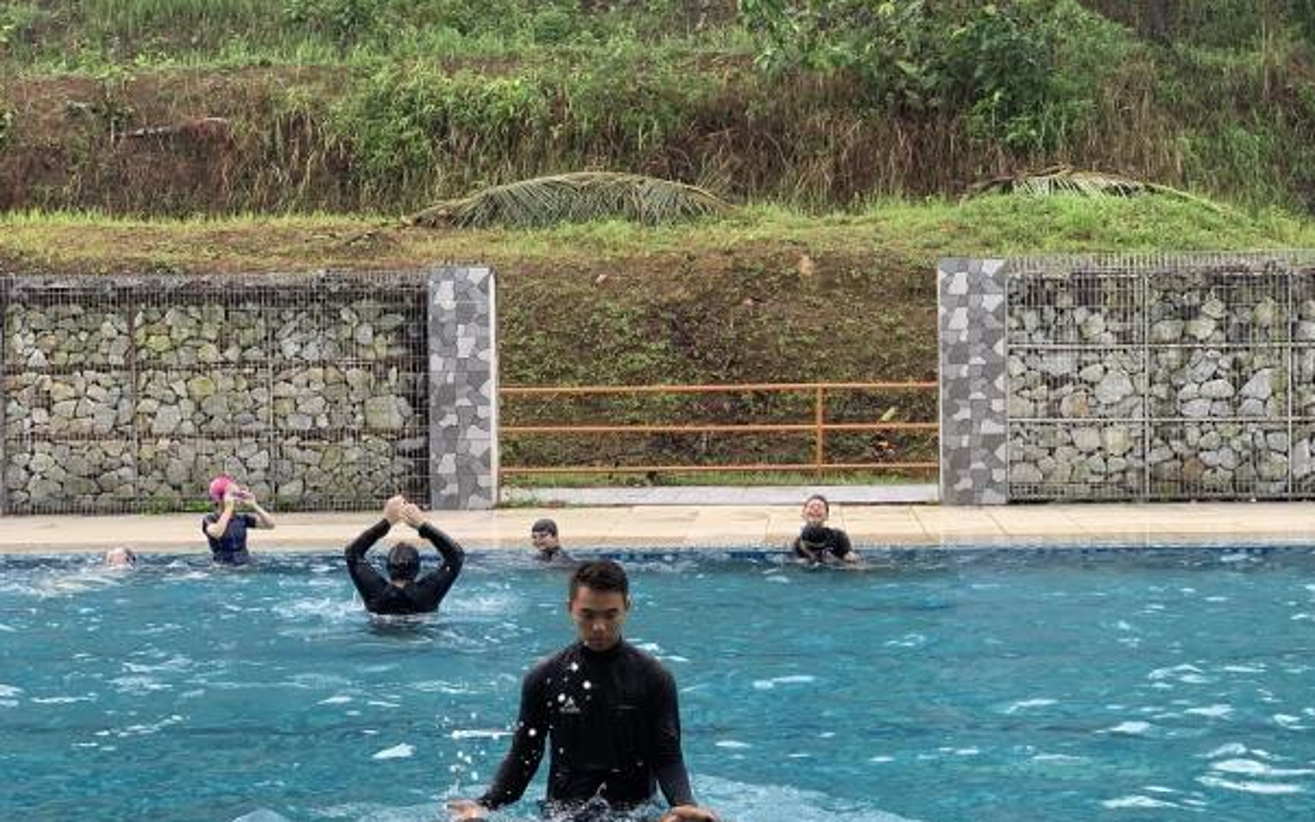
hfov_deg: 32.0
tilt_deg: -0.4
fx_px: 2294
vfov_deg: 20.3
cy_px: 463
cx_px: 691
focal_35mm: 64
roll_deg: +1.2
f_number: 2.4
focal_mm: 6
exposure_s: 1/122
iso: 25
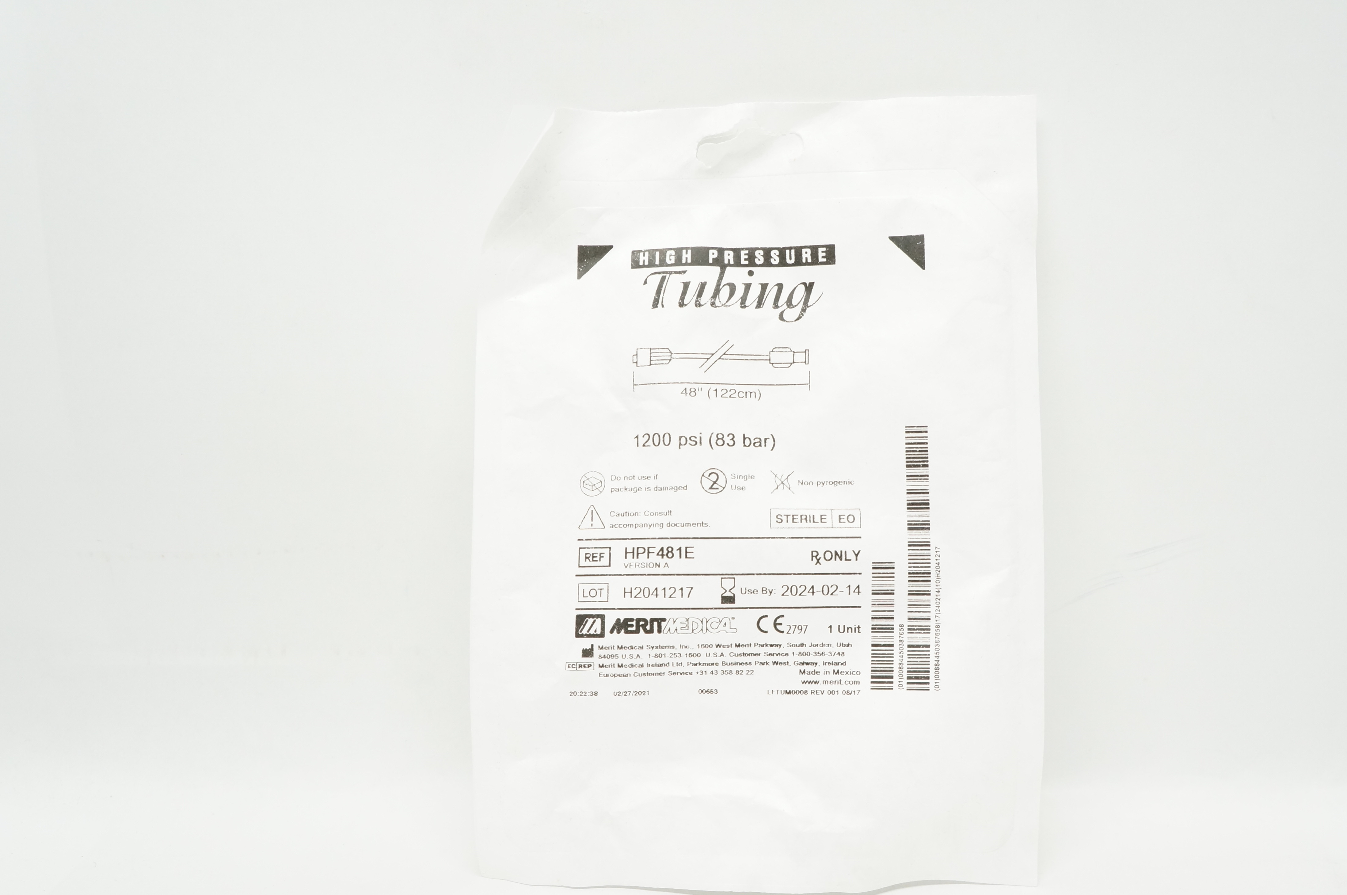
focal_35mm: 39
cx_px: 748
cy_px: 478
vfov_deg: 34.5
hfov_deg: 50.0
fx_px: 1441
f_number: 5.6
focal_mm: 23
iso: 800
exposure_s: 1/125
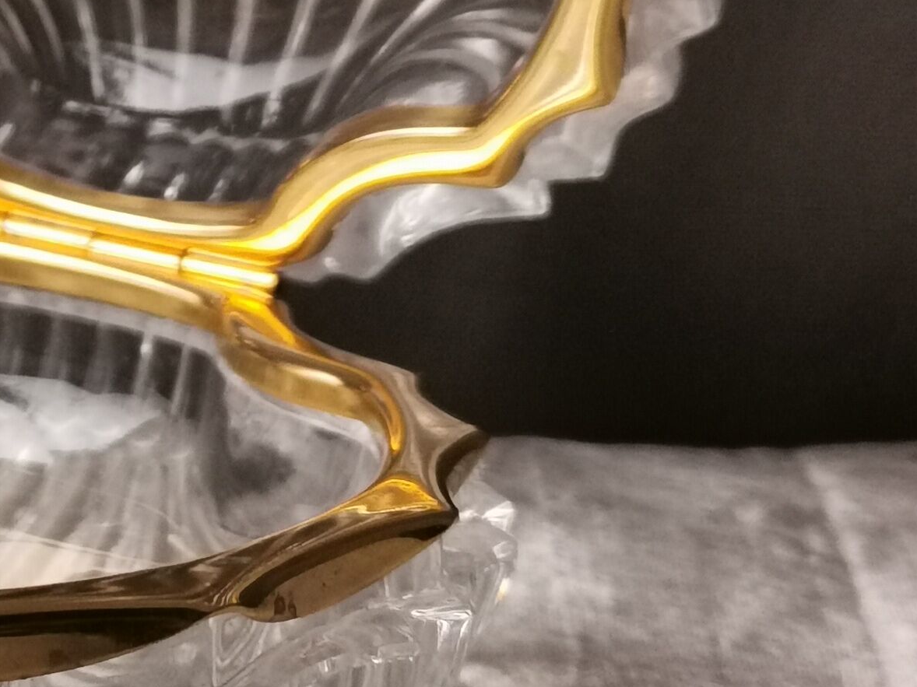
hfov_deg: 15.1
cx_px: -121
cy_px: -107
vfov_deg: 11.5
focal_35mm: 127
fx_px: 3364
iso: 320
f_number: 1.8
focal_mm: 5.58
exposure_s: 1/50
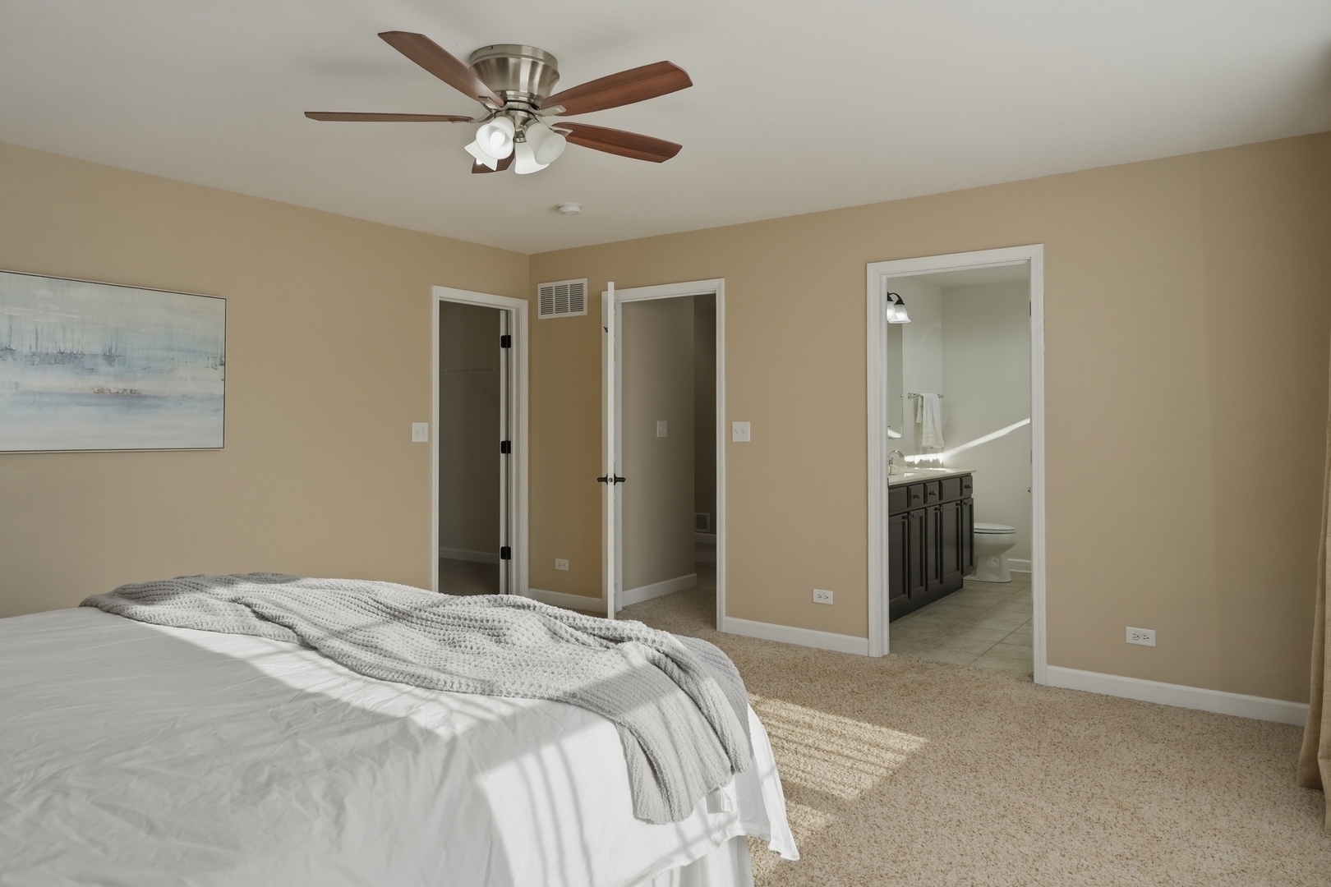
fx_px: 887
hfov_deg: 73.7
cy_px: 444
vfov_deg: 53.1
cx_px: 666
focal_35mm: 24
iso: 1000
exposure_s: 1/2000
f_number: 7.1
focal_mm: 24
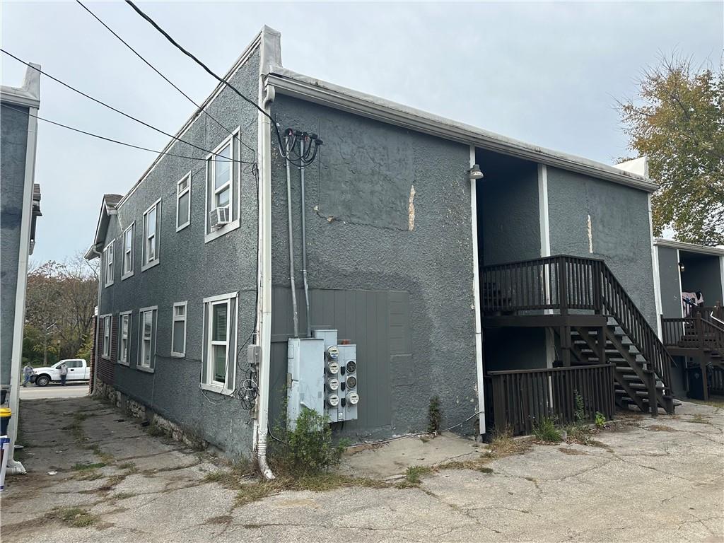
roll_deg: +1.1
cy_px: 272
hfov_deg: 71.6
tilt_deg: +6.7
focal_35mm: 24
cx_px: 362
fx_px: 502
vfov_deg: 56.8
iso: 80
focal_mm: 6.86
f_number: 1.78
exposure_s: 1/2410
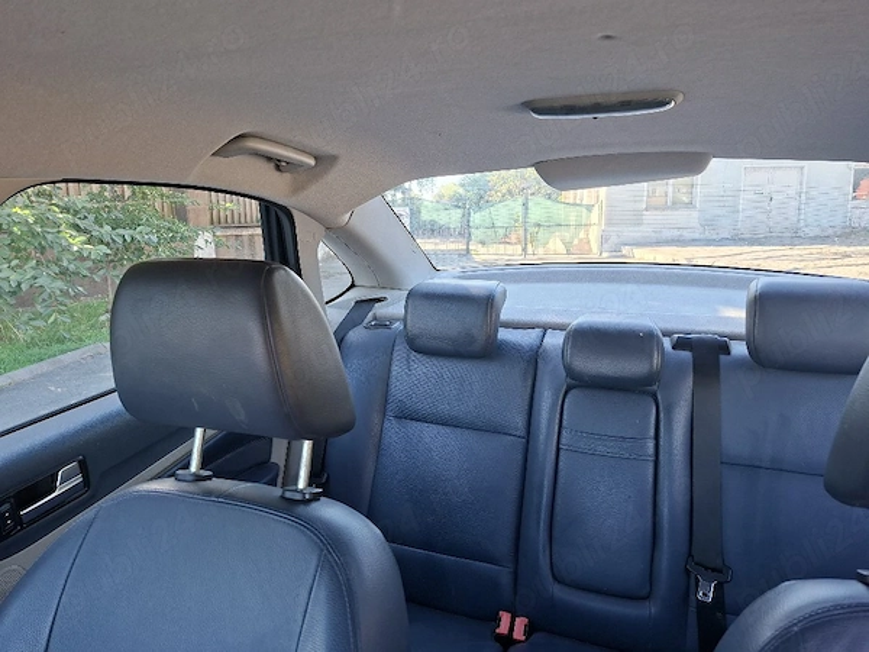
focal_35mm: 23
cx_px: 434
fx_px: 577
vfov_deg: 58.9
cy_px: 326
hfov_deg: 73.9
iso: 40
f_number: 1.8
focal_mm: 5.54
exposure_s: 1/100
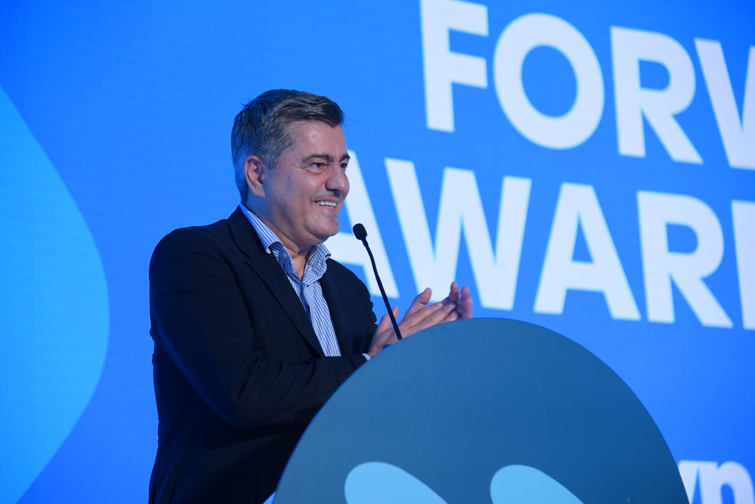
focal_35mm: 105
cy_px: 252
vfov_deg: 13.0
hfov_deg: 19.5
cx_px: 378
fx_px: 2202
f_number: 4.5
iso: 1000
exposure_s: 1/250
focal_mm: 105
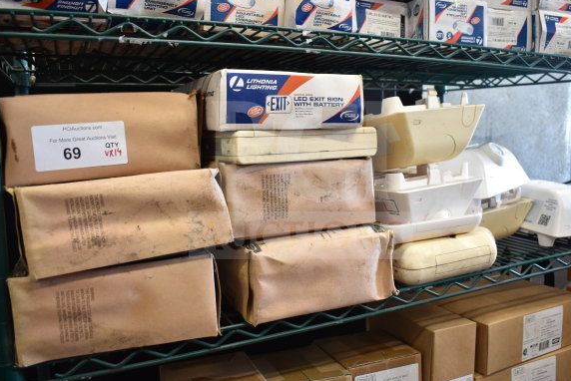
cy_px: 180
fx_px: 508
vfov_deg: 41.1
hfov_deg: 58.7
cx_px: 300
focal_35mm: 32
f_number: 3.5
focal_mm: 20
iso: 450
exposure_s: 1/30
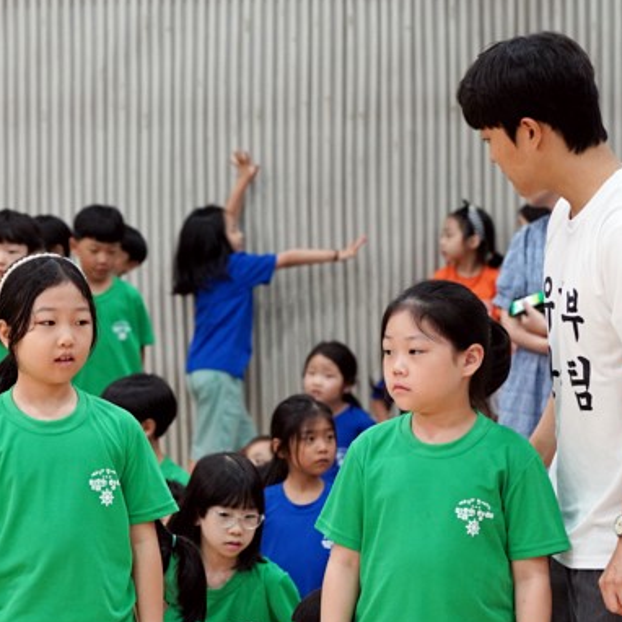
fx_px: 2846
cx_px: 21
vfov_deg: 12.5
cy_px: 375
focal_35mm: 140
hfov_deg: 12.3
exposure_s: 1/160
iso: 1600
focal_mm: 70
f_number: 3.5
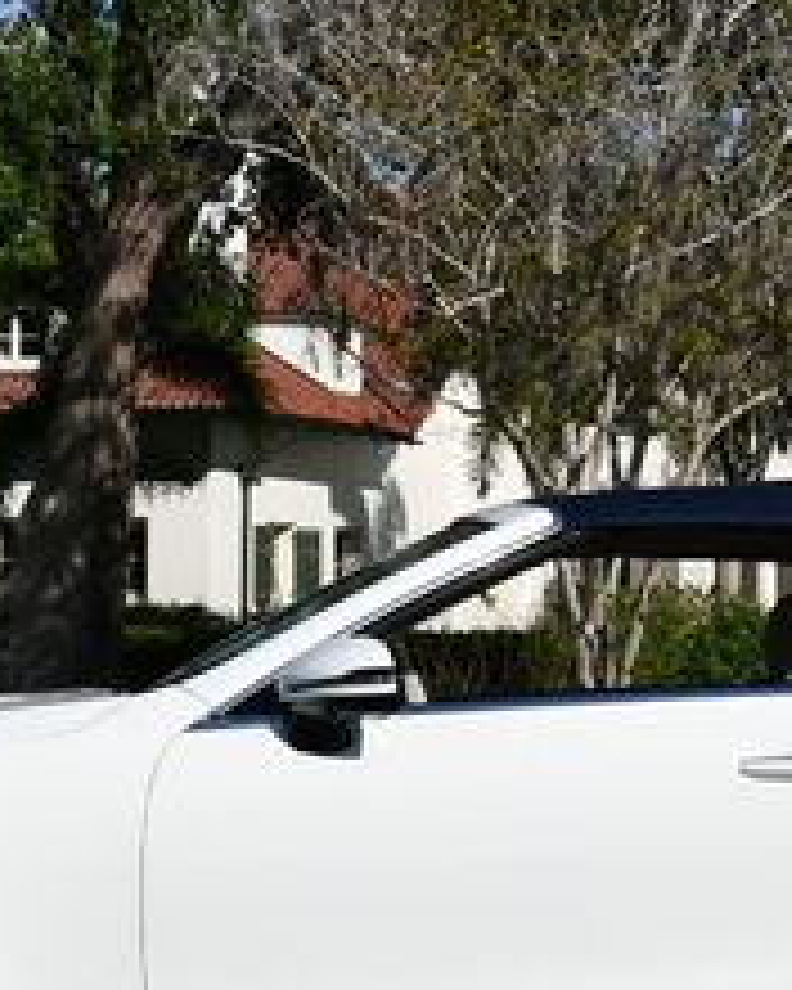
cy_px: 513
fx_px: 3516
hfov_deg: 12.8
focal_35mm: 120
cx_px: 585
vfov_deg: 16.0
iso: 100
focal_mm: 22
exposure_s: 1/400
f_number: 9
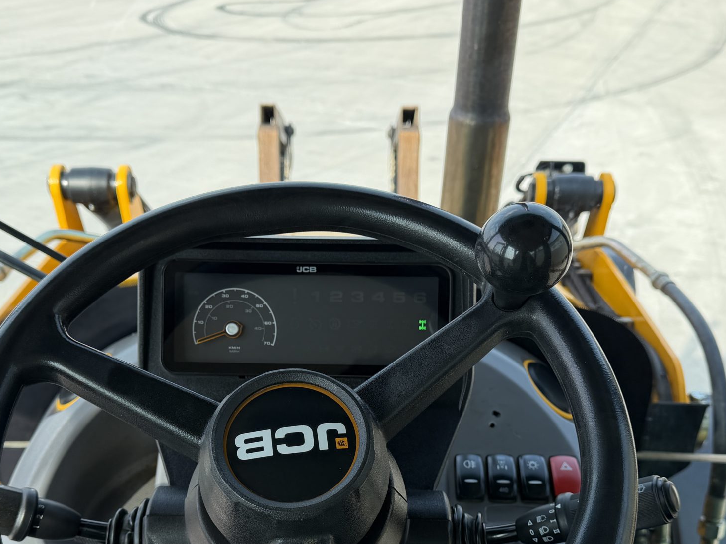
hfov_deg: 44.8
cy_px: 424
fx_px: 881
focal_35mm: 42
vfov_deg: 33.5
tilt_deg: -33.0
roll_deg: -0.9
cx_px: 342
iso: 80
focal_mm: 6.76
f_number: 1.78
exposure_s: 1/1271
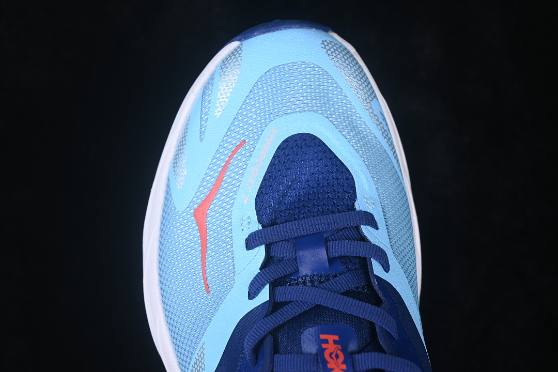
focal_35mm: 75
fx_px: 1162
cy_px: 186
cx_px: 279
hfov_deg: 27.0
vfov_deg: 18.2
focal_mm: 50
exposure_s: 1/80
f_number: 7.1
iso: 160
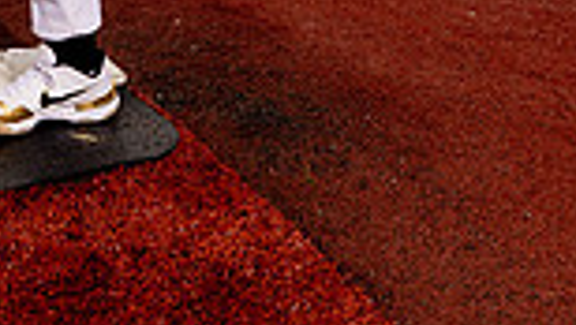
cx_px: 108
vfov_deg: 10.0
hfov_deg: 19.7
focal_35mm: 107
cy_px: -433
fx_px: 1636
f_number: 7.1
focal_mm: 35
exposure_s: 1/250
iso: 125
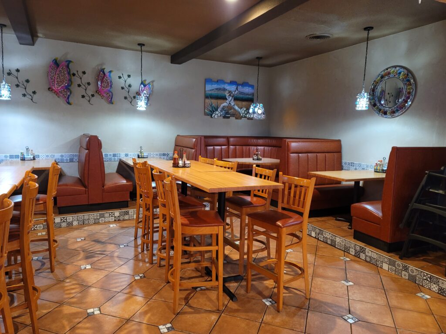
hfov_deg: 69.4
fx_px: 322
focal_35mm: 25
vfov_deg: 54.9
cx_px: 223
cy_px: 167
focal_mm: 7
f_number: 1.8
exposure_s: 1/40
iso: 640
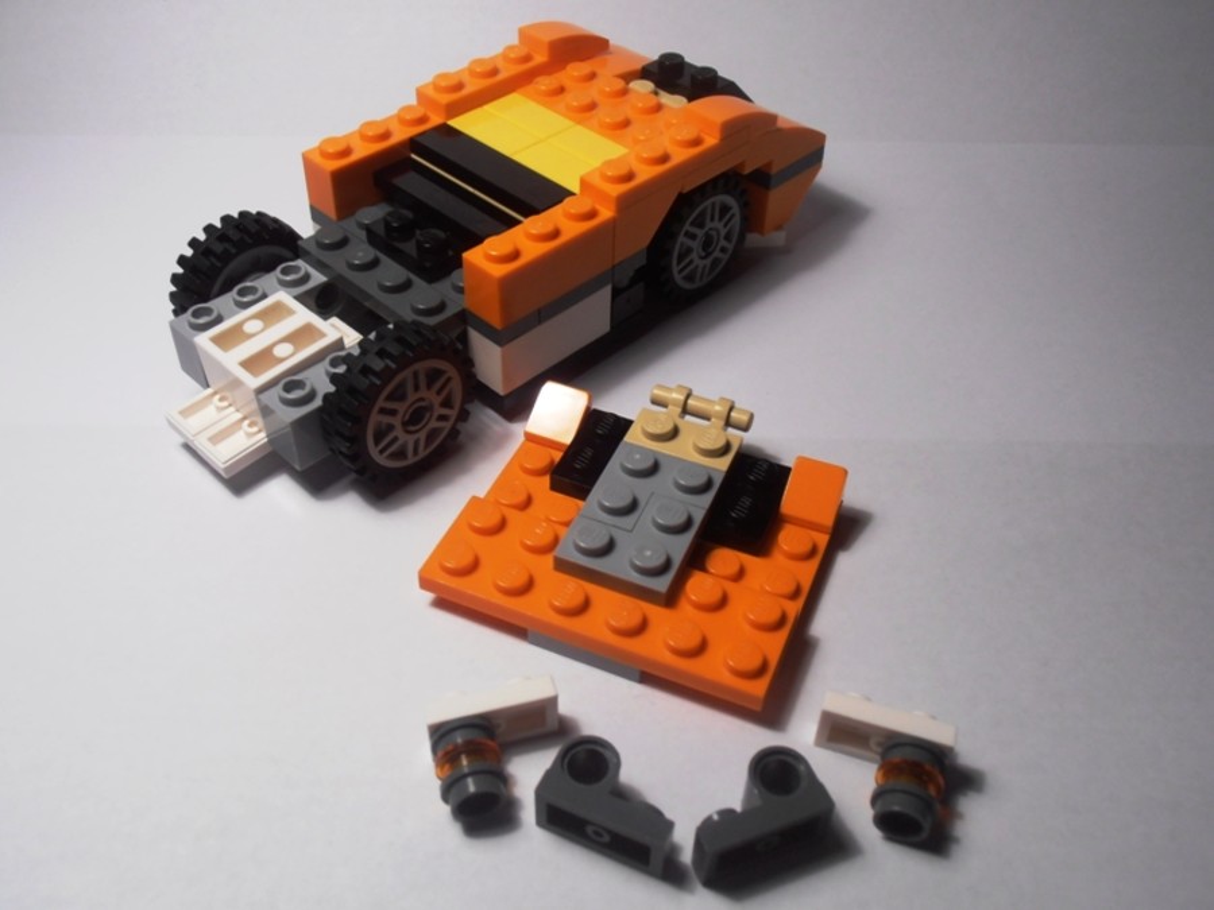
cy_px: 455
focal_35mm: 37
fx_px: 1298
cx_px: 607
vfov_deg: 38.7
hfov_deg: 50.1
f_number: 3.9
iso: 80
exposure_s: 1/50
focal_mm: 6.61
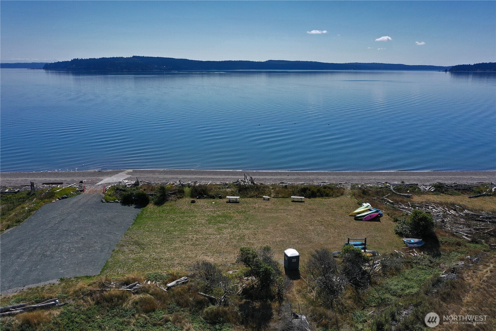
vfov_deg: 46.4
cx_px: 248
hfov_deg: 65.5
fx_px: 386
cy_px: 166
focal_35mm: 28
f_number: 6.3
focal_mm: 10.26
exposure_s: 1/800
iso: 100
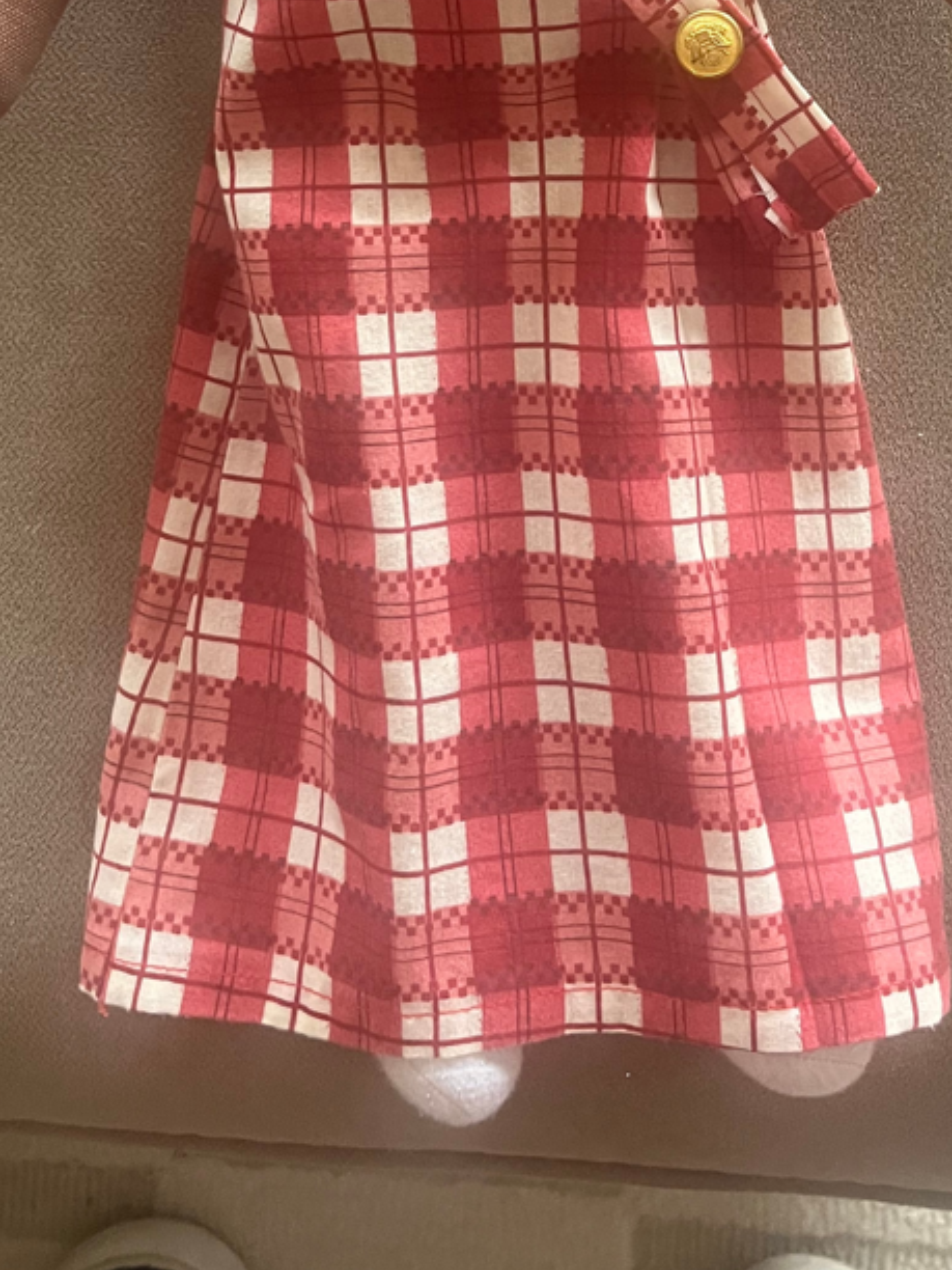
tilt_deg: -85.3
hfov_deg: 28.5
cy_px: 73
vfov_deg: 34.8
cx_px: 577
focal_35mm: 51
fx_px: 1870
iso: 500
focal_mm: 5.1
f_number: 1.6
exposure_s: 1/60
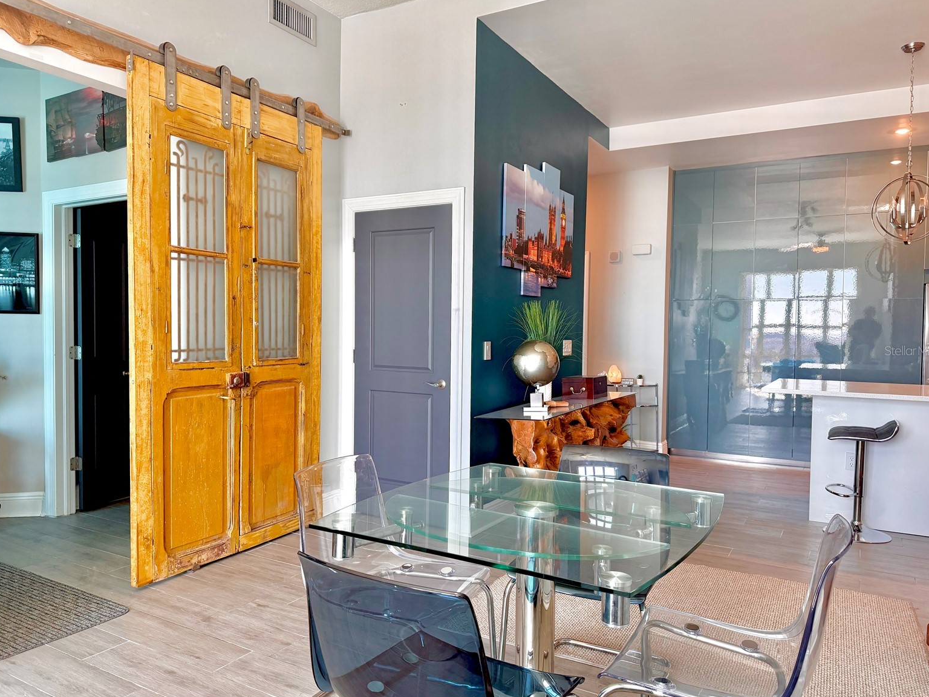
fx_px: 671
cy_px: 350
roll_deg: -0.5
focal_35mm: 25
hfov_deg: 69.4
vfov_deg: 54.9
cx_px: 458
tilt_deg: -2.0
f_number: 1.78
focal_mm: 6.76
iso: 160
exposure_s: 1/120
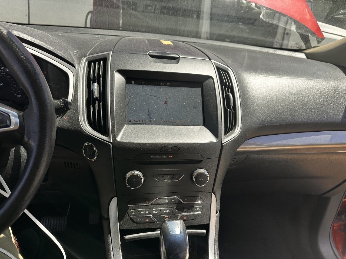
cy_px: 130
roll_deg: -7.8
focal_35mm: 24
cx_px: 173
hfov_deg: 71.6
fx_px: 240
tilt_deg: -24.2
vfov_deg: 56.8
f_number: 1.78
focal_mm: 6.86
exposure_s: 1/1157
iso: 80
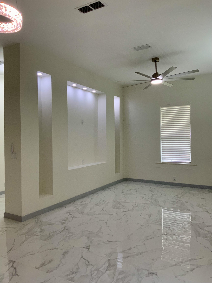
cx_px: 106
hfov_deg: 48.2
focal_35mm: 29
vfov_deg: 61.7
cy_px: 142
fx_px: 237
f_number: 1.8
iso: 64
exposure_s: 1/120
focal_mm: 3
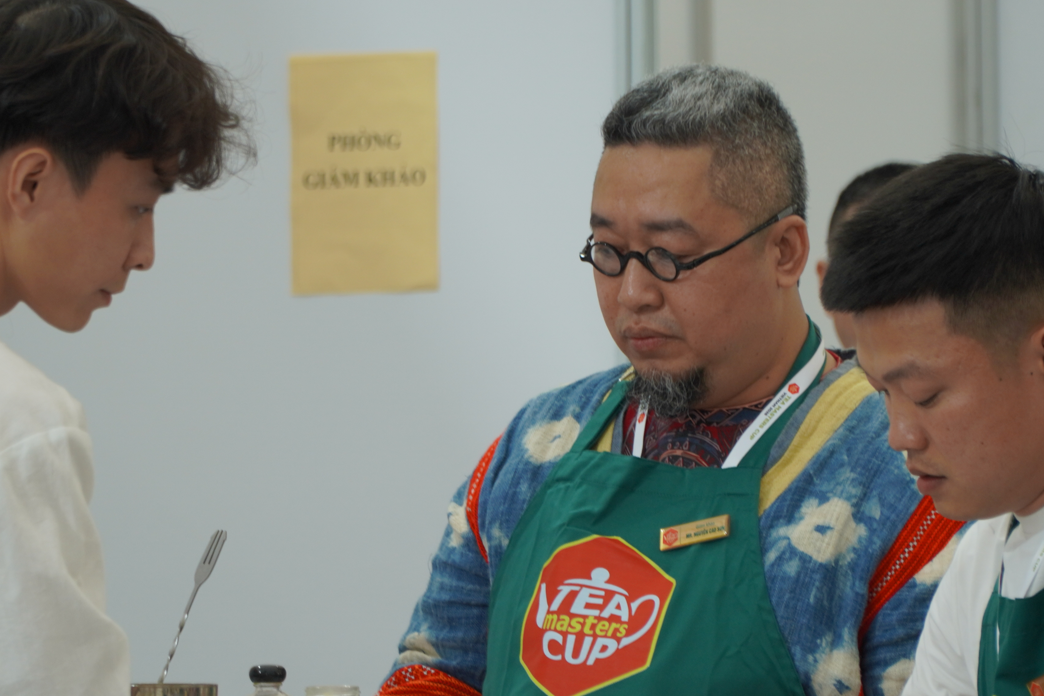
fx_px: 8029
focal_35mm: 277
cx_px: 442
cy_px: 470
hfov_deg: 7.4
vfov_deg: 5.0
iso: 200
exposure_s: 1/100
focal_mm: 105
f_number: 4
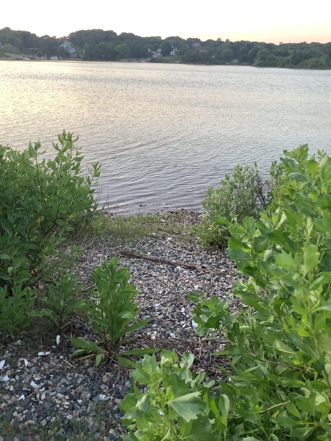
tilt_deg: -27.8
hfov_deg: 45.4
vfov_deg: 58.4
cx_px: 166
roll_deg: +0.1
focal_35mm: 31
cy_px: 220
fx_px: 395
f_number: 2.4
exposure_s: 1/60
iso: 64
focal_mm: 3.3
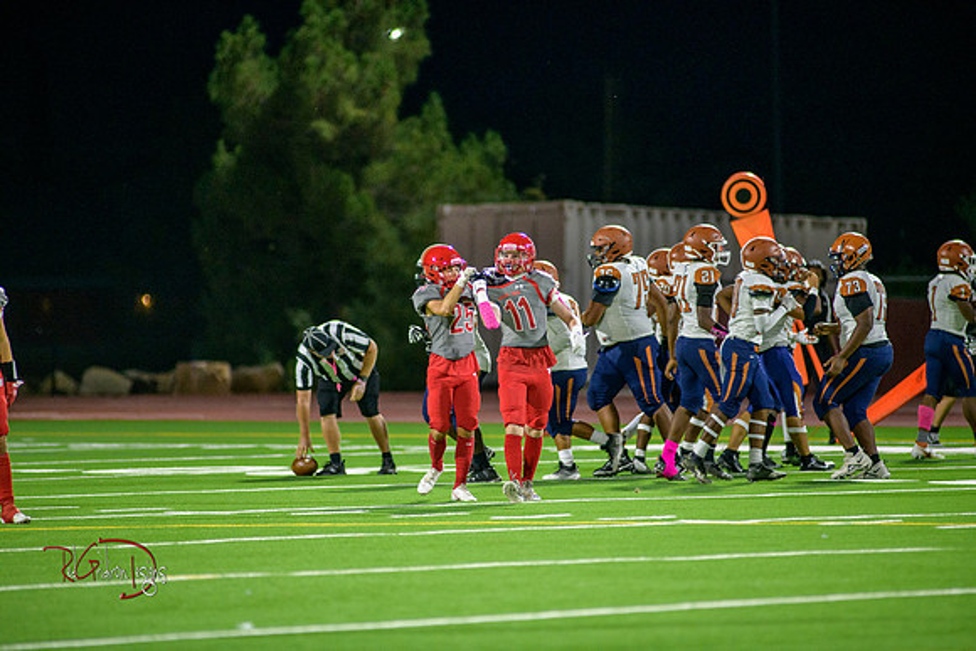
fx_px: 8135
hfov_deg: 6.9
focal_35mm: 300
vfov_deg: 4.6
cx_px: 488
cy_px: 326
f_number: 2.8
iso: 2000
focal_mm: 300
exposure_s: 1/500
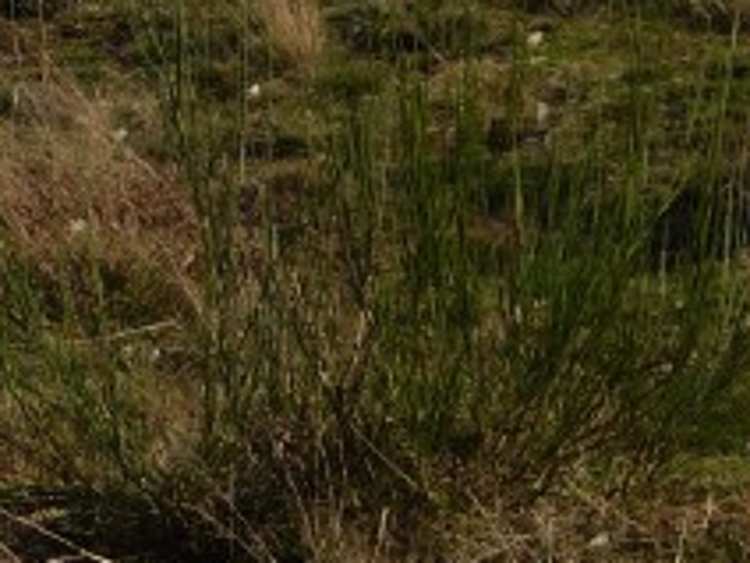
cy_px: -436
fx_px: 15383
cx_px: 233
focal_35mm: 710
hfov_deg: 2.8
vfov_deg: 2.1
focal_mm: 24.1
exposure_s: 1/400
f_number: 4.5
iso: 80
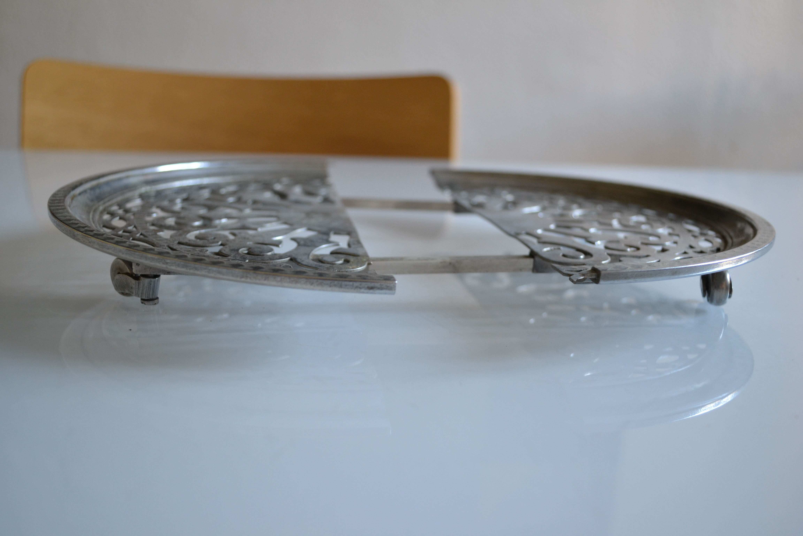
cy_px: 268
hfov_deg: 57.2
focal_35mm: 33
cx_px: 402
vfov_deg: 40.0
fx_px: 736
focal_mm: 22
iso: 400
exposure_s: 1/30
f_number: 4
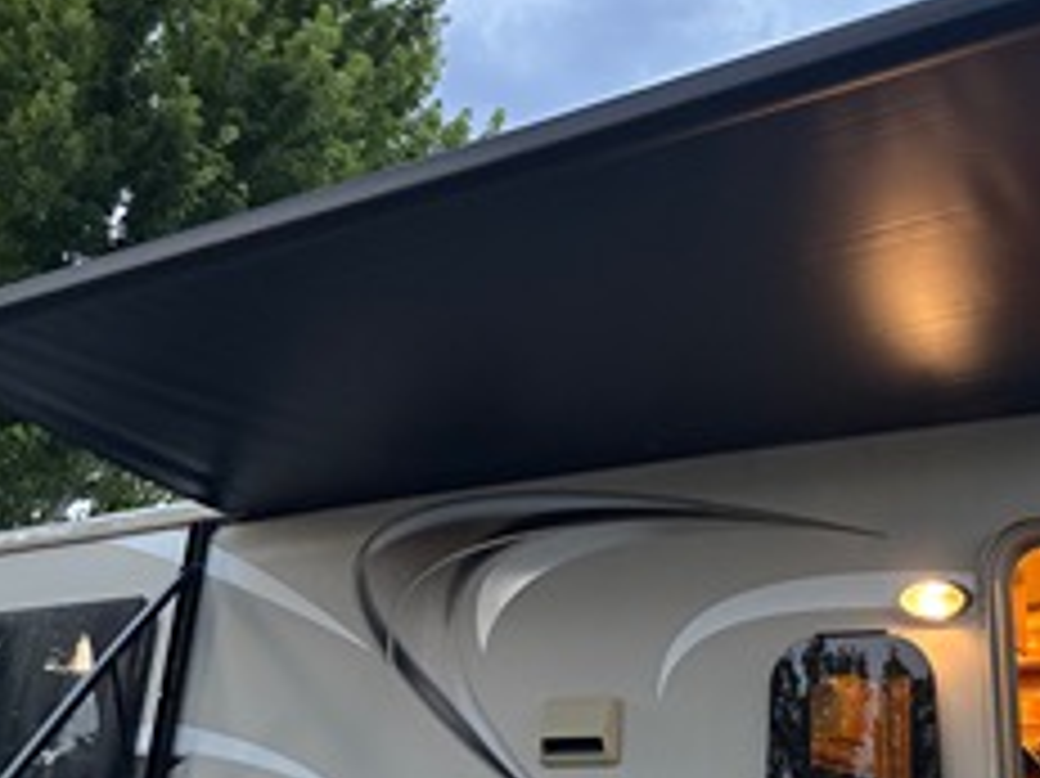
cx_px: 594
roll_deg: -3.1
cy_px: 306
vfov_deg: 32.0
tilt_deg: +23.2
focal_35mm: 45
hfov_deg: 42.0
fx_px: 1351
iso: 500
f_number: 1.6
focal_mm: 5.96
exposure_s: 1/48
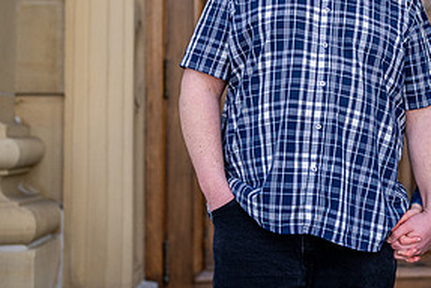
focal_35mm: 101
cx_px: 401
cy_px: 49
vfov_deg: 13.5
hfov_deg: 19.7
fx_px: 1210
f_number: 1.8
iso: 1250
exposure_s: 1/6400
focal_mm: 50
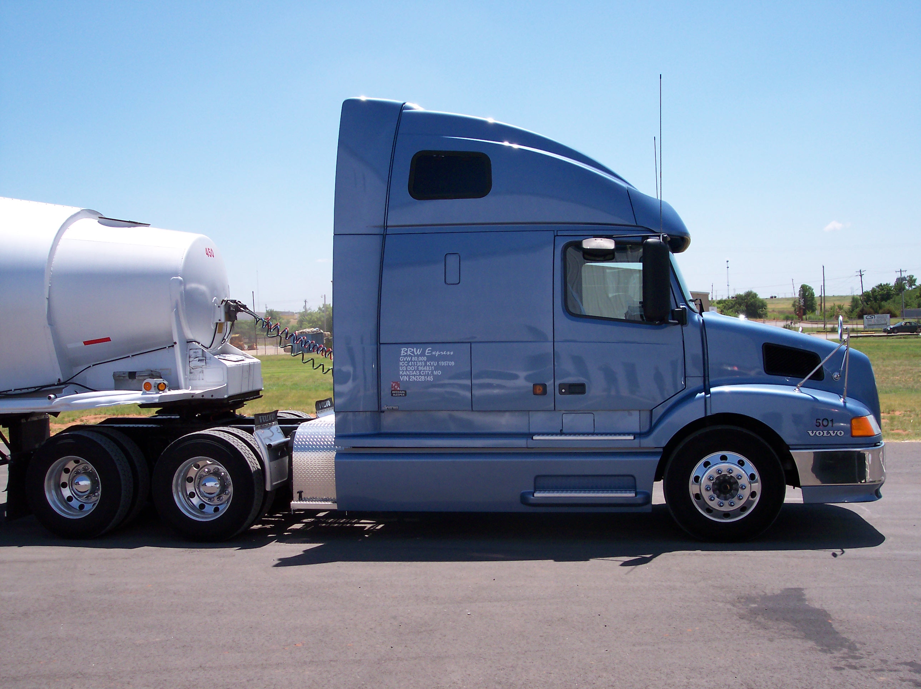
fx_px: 1010
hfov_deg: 49.0
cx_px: 460
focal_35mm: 38
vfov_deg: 37.7
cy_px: 344
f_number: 4.8
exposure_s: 1/700
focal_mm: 8
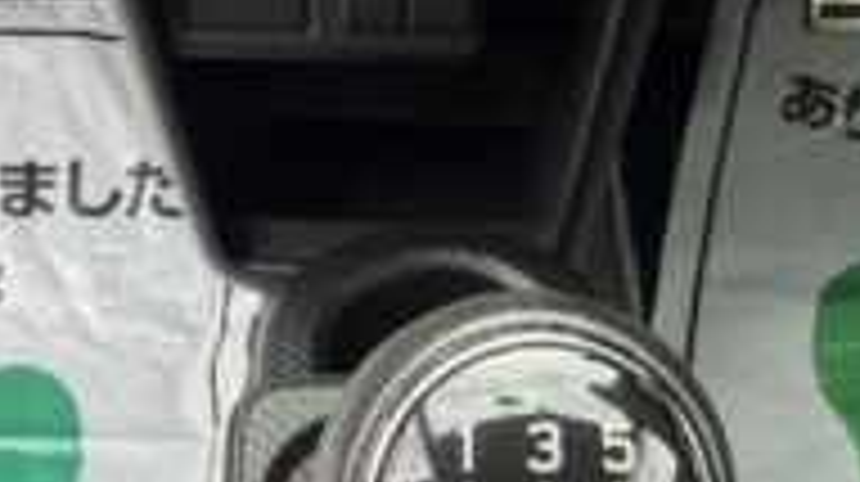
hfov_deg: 39.5
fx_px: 1185
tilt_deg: -60.1
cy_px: 502
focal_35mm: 52
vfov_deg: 22.0
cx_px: 554
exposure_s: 1/121
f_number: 2.2
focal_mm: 2.22
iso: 64
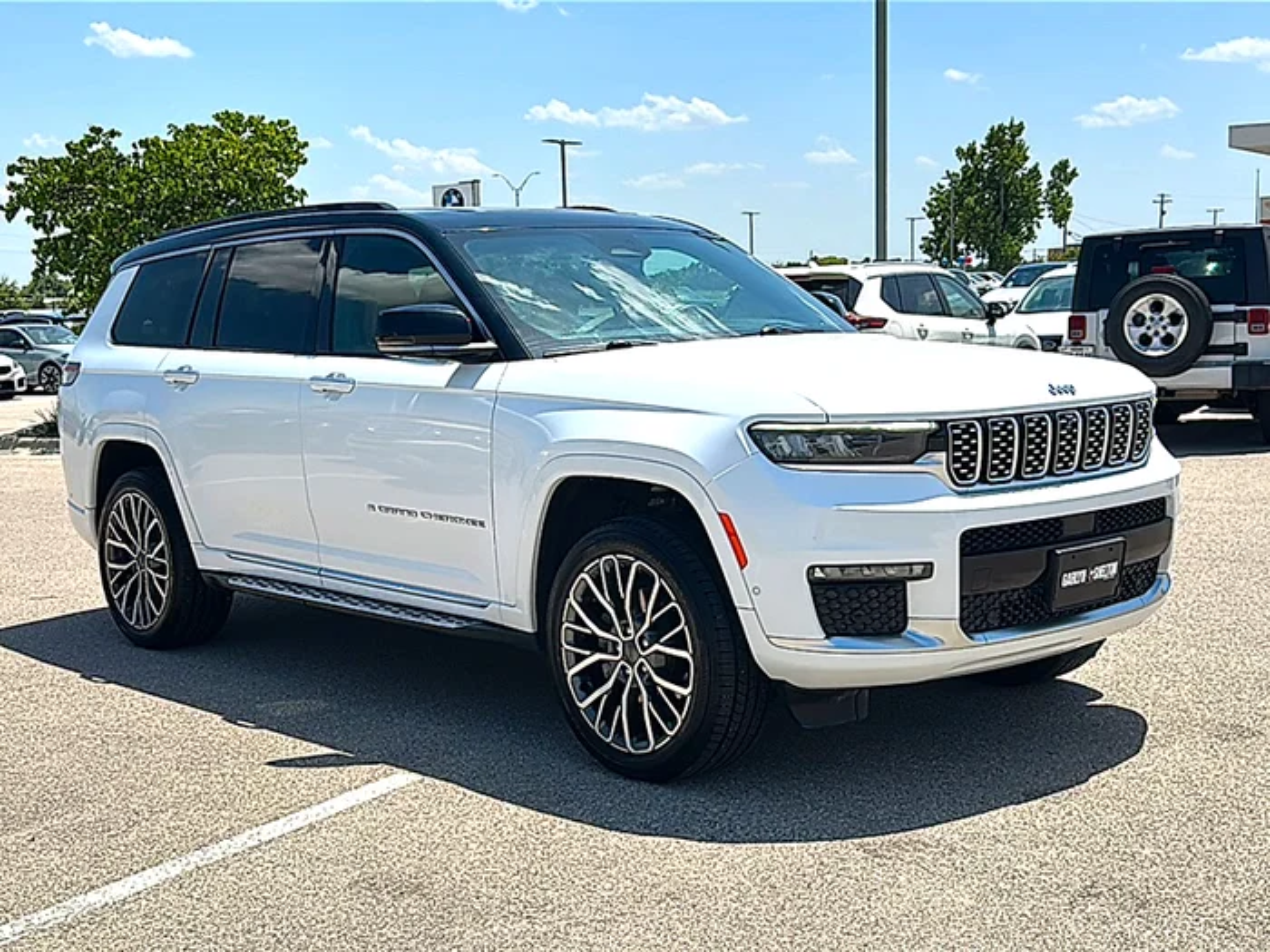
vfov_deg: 37.7
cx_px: 635
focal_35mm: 38
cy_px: 476
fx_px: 1394
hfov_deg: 49.0
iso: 80
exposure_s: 1/6667
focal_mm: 6.86
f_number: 1.78
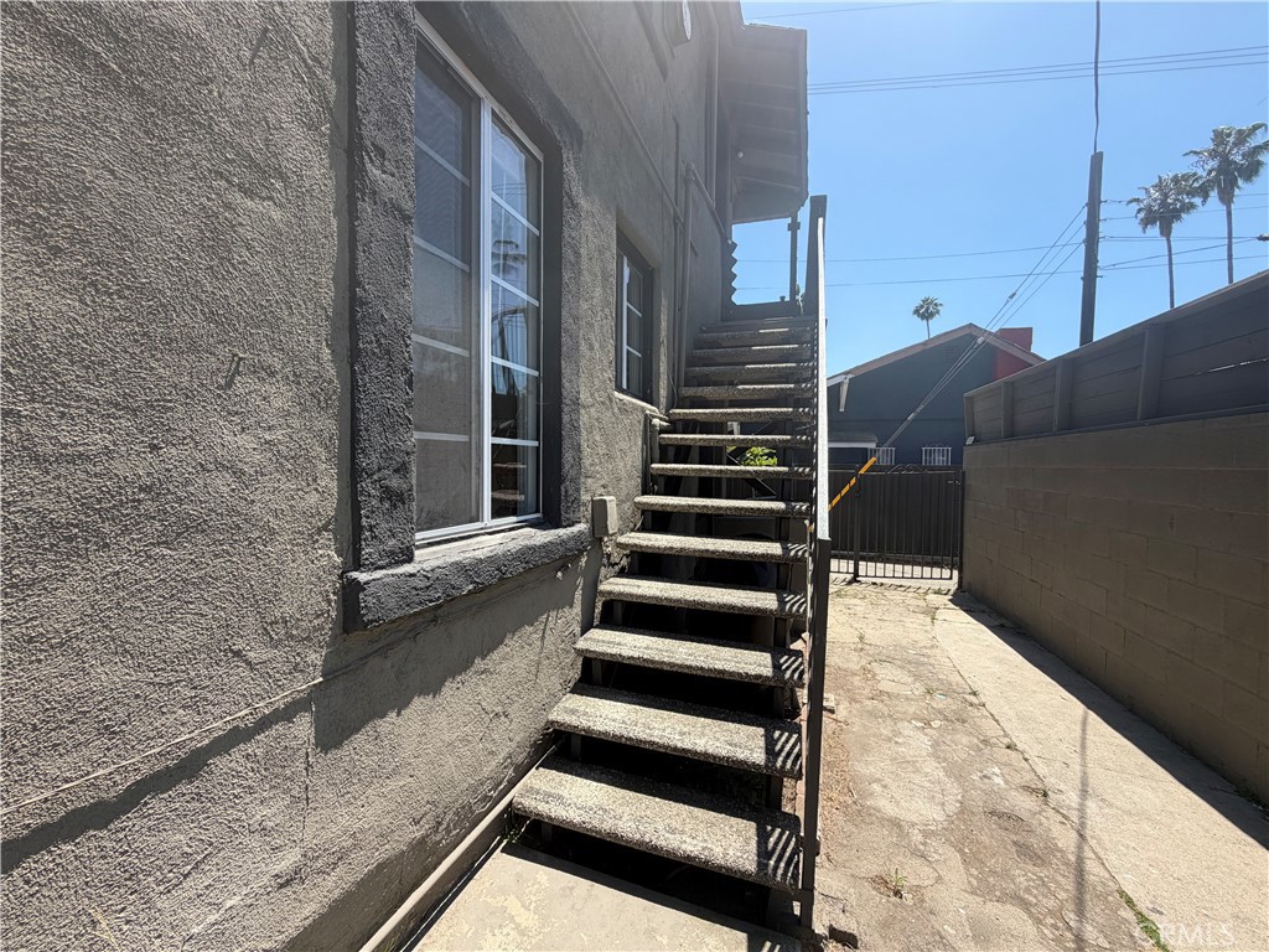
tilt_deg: -2.0
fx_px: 513
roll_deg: -0.4
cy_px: 476
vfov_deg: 85.7
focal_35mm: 14
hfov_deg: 102.1
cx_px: 634
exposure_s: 1/770
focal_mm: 2.22
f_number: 2.2
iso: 40
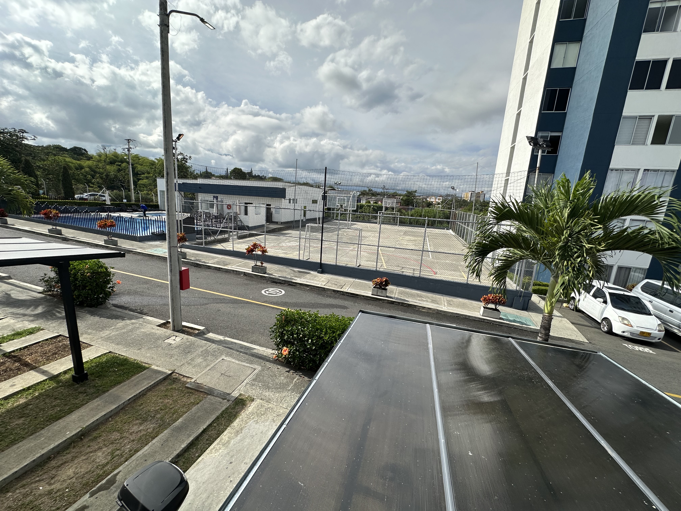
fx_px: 275
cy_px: 256
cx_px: 340
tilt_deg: -11.6
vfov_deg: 85.7
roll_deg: -3.3
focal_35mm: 14
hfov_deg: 102.1
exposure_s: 1/2132
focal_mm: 2.22
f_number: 2.2
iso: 50
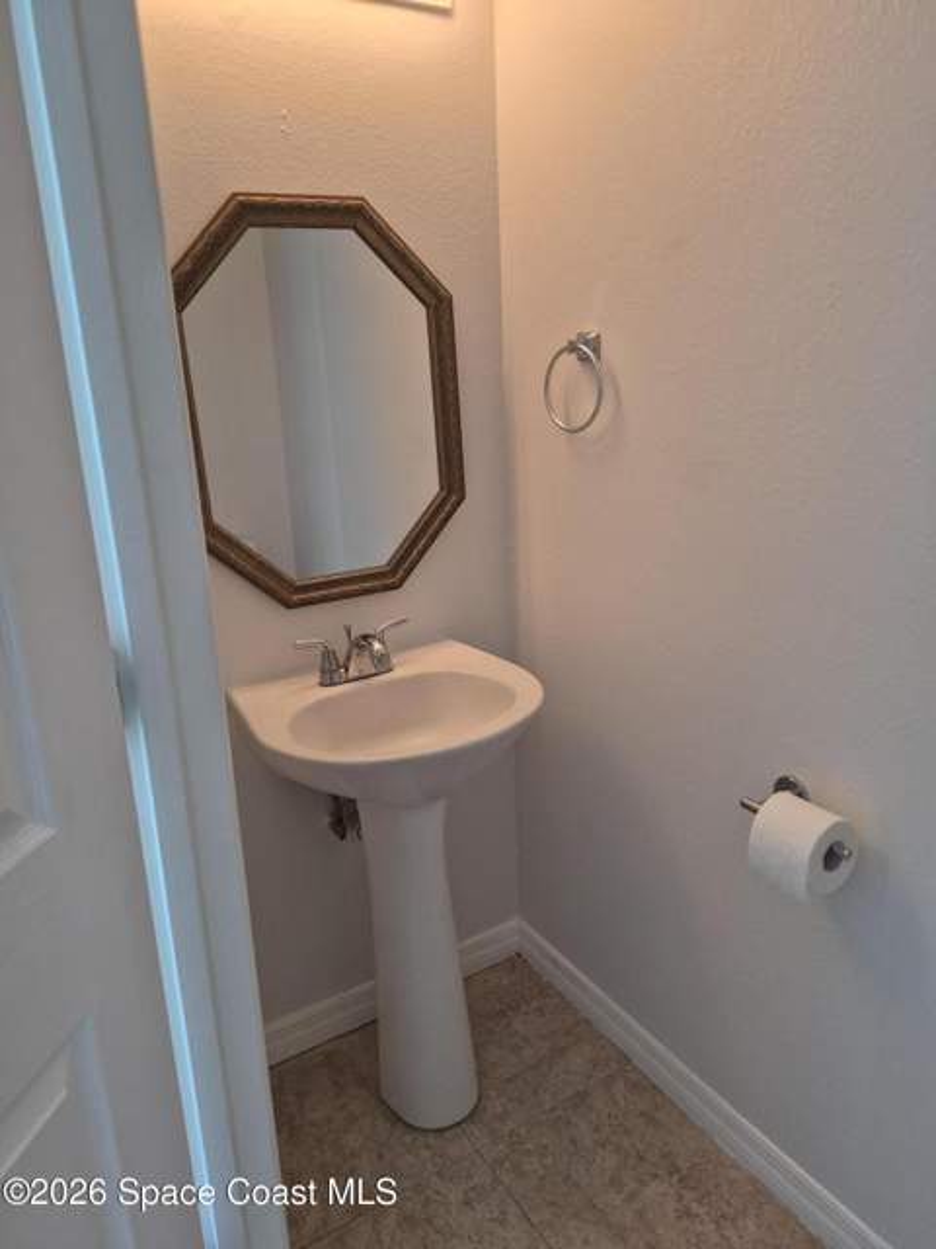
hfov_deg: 58.9
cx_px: 468
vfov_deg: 73.9
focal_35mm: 23
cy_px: 624
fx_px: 829
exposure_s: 1/120
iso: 125
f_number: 1.8
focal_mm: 5.4
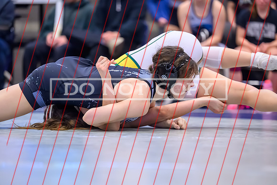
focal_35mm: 169
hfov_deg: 12.2
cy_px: 101
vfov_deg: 8.1
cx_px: 134
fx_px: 1299
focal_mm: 155
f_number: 2.8
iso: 10000
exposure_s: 1/640
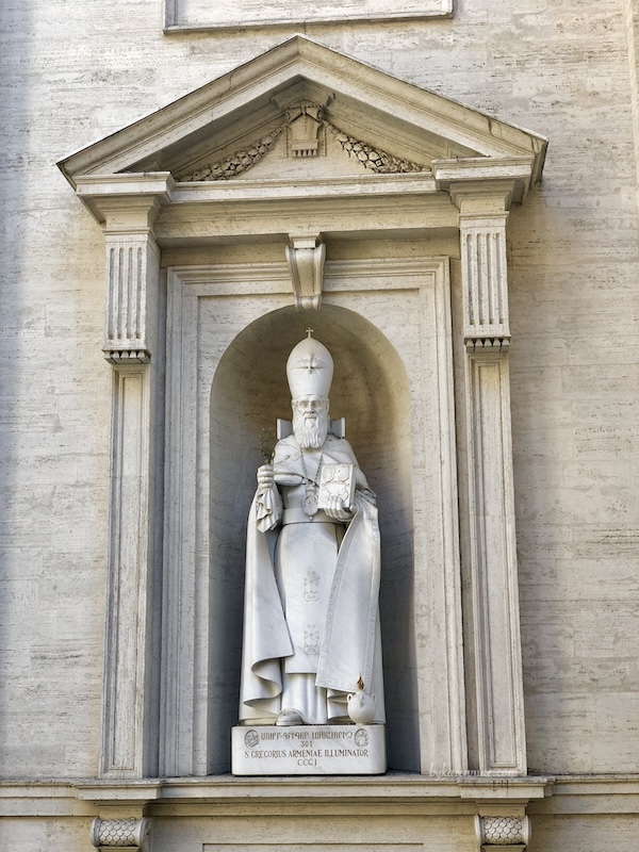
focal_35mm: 52
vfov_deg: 36.8
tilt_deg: +12.0
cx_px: 320
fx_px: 1280
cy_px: 426
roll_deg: +0.6
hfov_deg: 28.0
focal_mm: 6
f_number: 2.4
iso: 25
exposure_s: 1/120
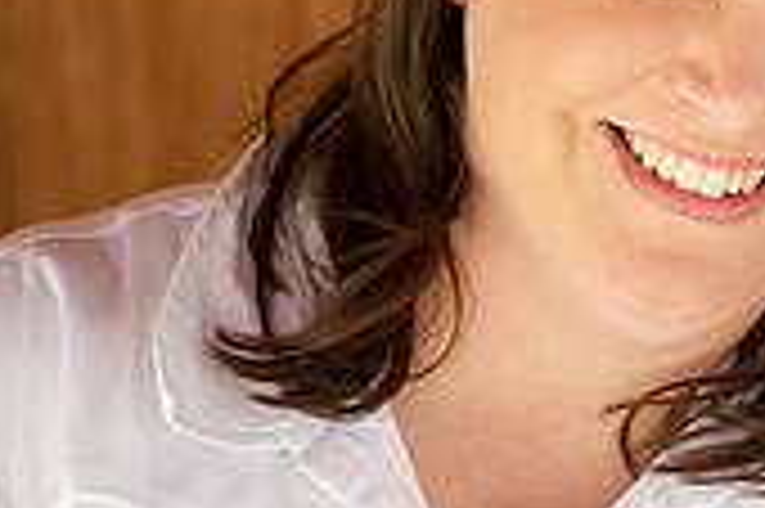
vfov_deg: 5.7
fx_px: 5074
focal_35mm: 239
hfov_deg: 8.5
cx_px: 1076
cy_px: 13
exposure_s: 1/640
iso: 400
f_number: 2.8
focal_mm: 70
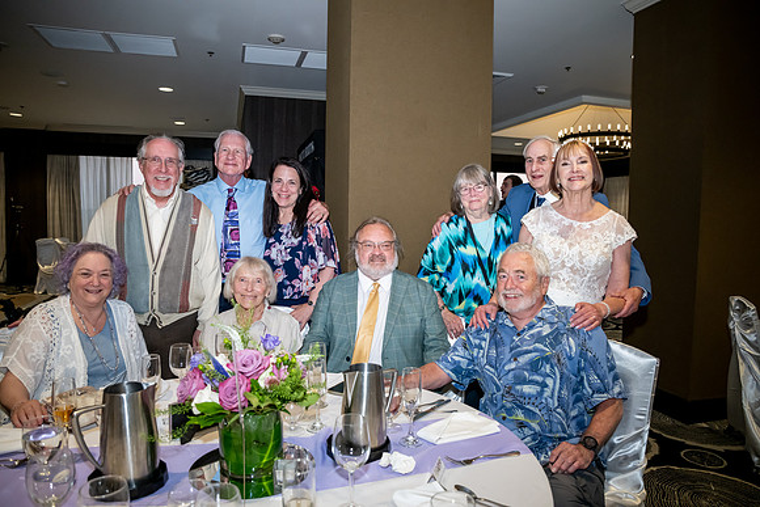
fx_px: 507
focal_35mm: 24
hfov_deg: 73.7
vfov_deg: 53.2
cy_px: 254
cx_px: 380
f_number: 4
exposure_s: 1/320
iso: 2500
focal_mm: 24
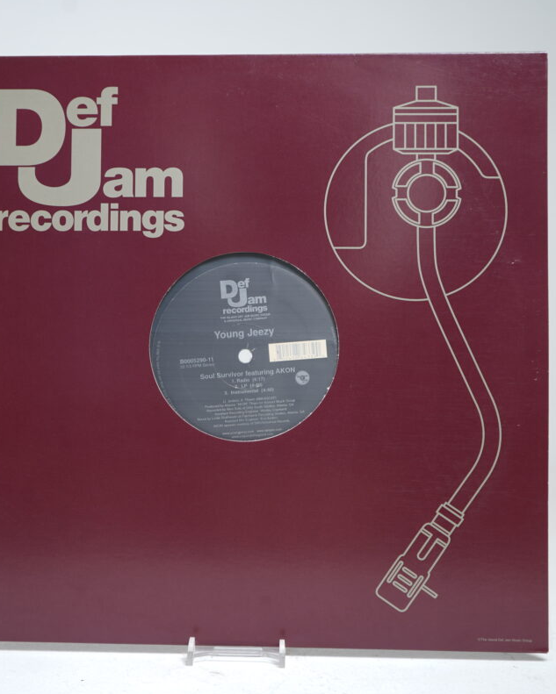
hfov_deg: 32.1
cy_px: 347
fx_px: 967
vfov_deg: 39.5
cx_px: 248
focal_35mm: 47
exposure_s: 1/5
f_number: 5
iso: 64
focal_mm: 33
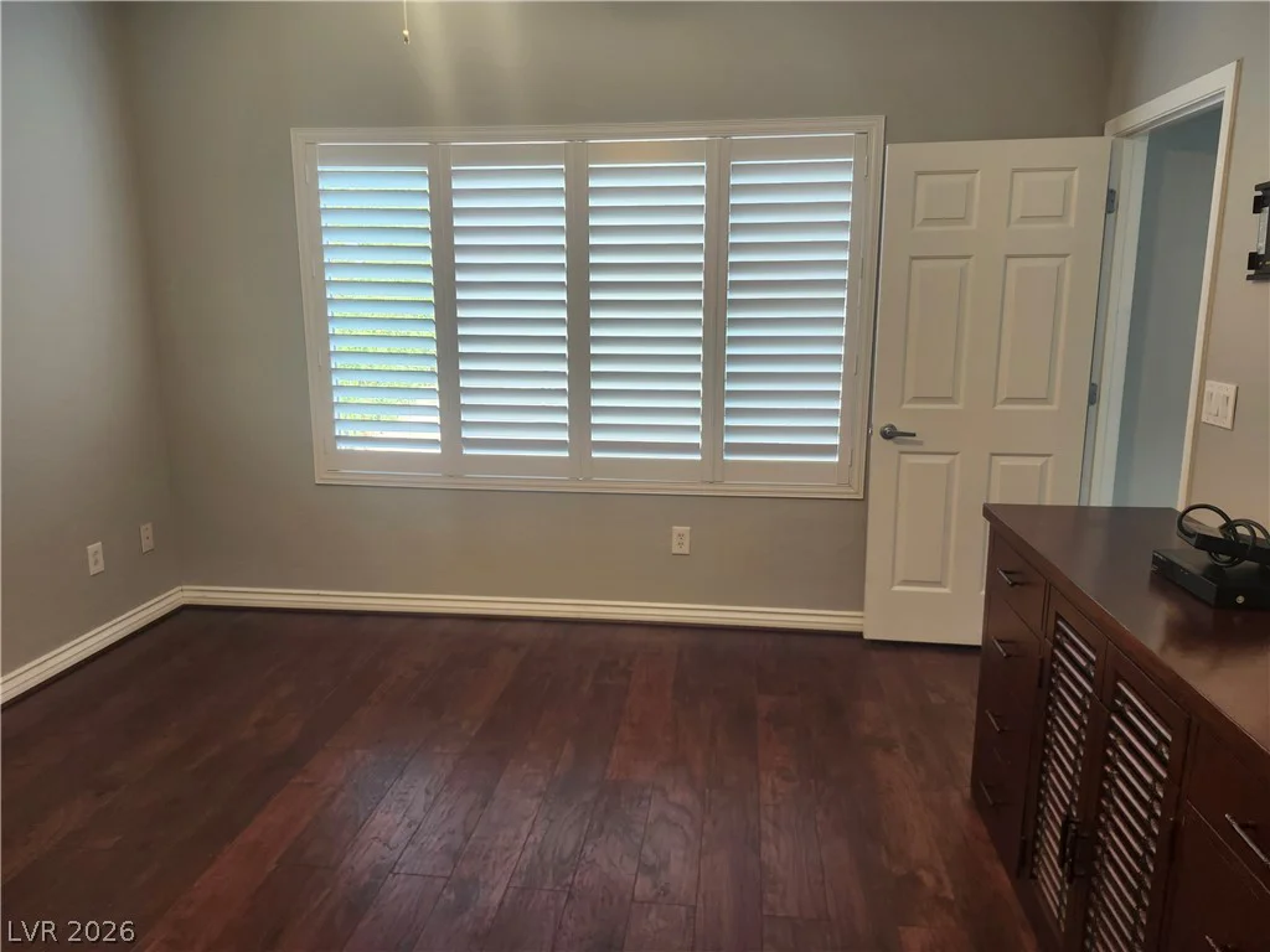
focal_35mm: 23
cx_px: 635
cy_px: 476
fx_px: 844
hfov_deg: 73.9
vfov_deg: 58.9
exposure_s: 1/120
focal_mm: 5.54
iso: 160
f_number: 1.8
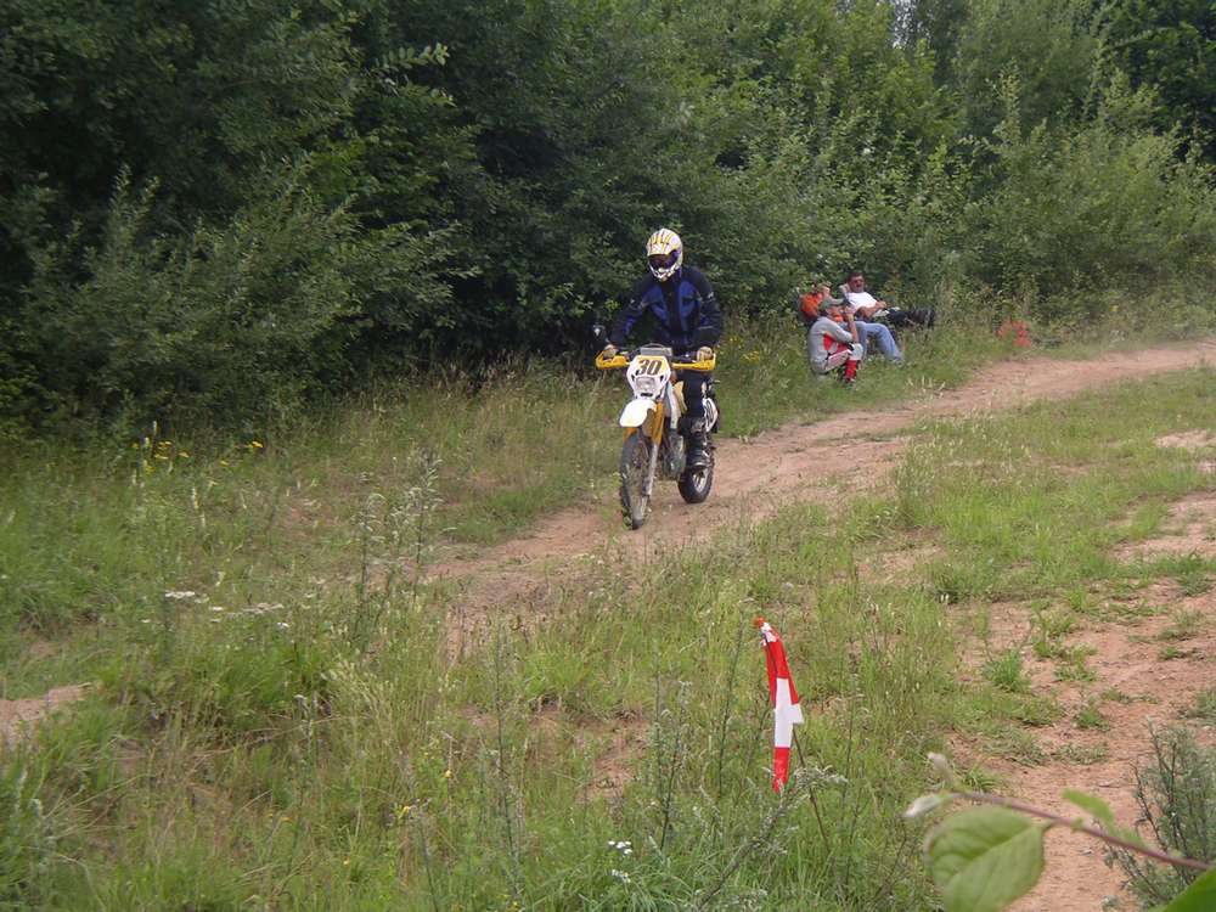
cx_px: 608
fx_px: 3653
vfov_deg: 14.2
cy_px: 456
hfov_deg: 18.9
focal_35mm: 104
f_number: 3.9
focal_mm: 16
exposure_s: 1/160
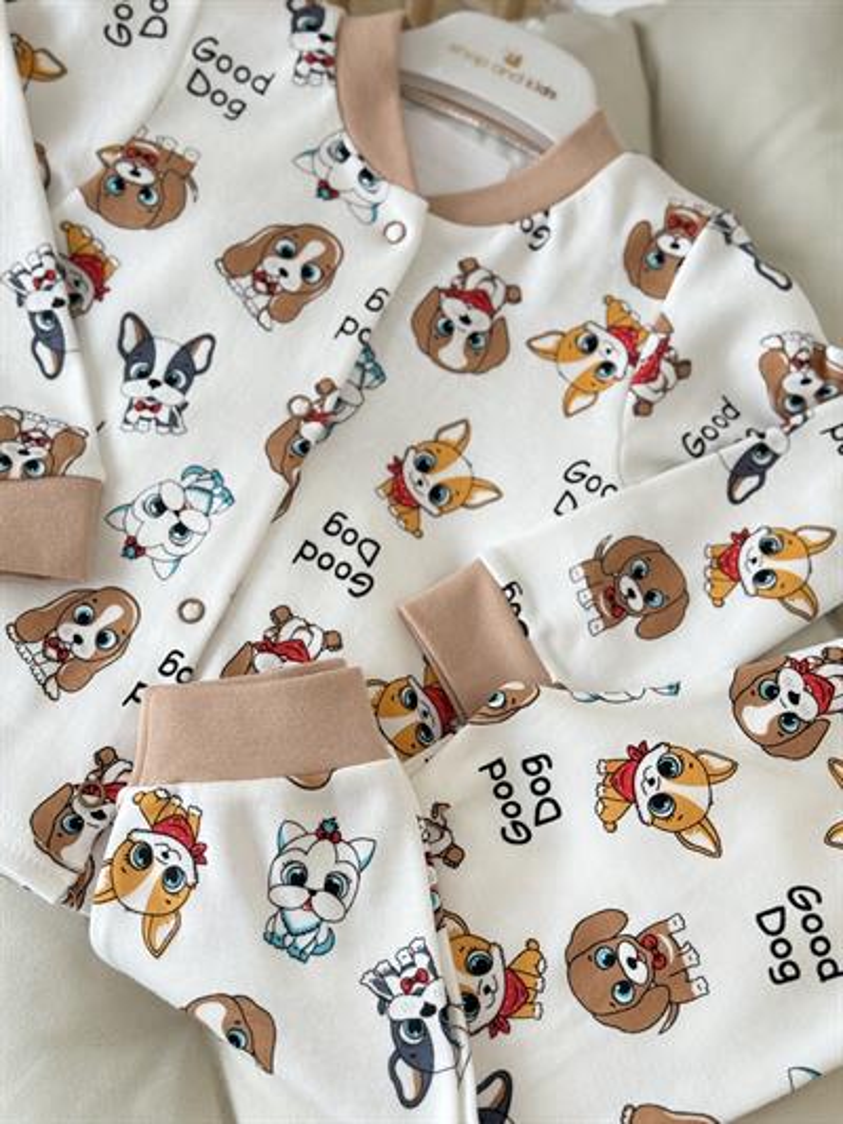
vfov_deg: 39.6
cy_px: 562
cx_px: 422
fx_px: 1558
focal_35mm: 48
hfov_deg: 30.3
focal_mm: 6.76
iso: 100
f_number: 1.78
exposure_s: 1/82
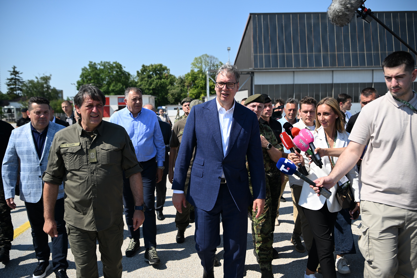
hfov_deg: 58.7
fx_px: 371
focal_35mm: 32
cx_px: 208
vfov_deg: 41.1
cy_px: 139
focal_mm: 32
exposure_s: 1/2000
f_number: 4
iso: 200
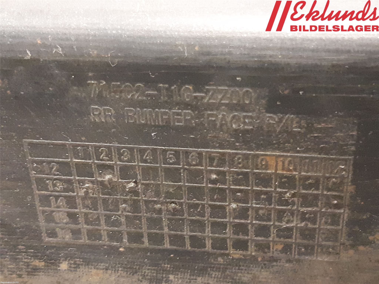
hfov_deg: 67.3
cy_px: 142
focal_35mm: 26
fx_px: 285
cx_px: 190
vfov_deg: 53.1
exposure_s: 1/17
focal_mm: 3.93
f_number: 1.7
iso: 640
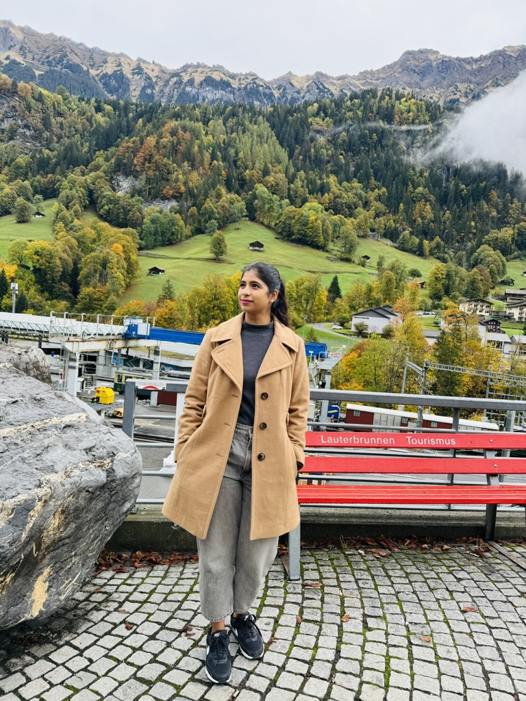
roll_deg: -5.1
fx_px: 486
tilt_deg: -3.9
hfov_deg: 56.8
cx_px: 263
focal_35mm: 24
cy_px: 350
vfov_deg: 71.6
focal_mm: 6.86
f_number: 1.78
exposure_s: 1/464
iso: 80
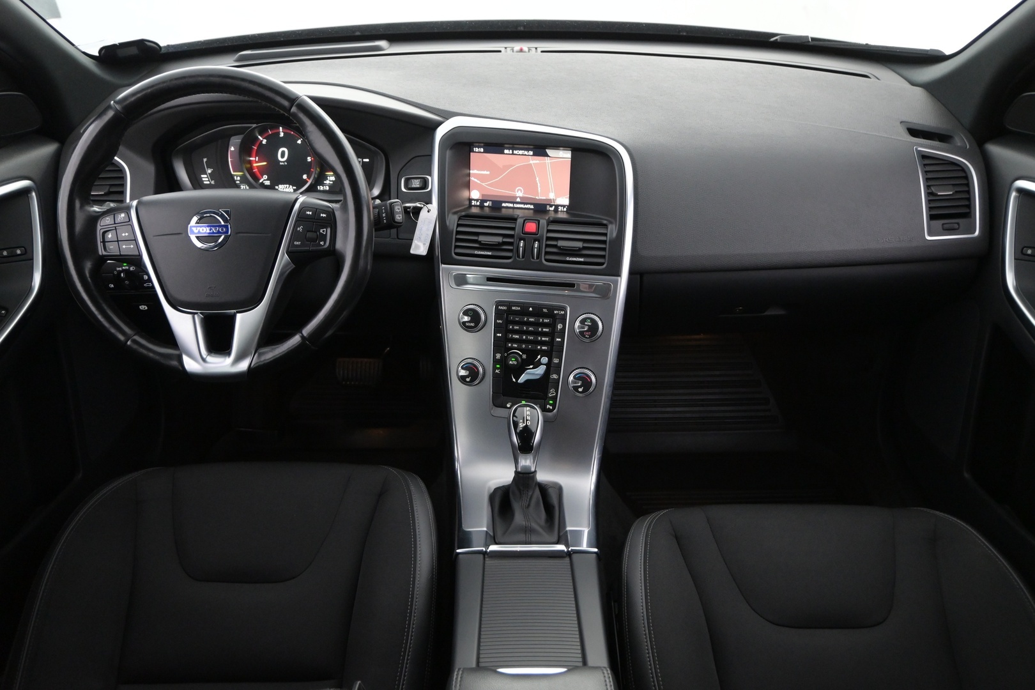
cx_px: 518
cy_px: 345
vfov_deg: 44.6
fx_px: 841
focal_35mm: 29
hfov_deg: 63.2
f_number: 3.8
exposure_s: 1/40
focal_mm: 19.5
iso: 2500
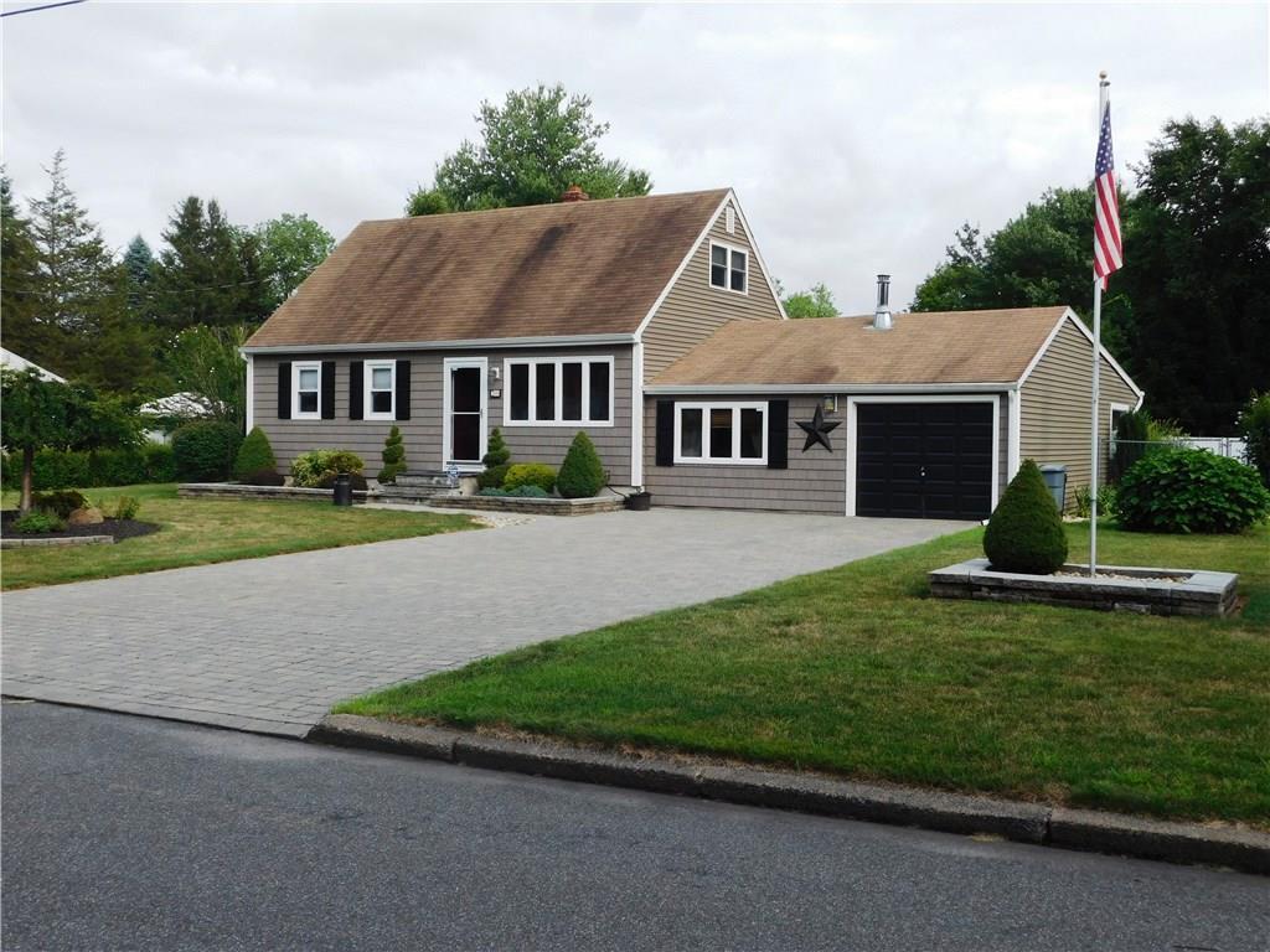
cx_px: 635
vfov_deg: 39.7
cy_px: 476
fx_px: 1321
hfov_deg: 51.4
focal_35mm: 36
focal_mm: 6.3
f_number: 3.5
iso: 125
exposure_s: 1/800
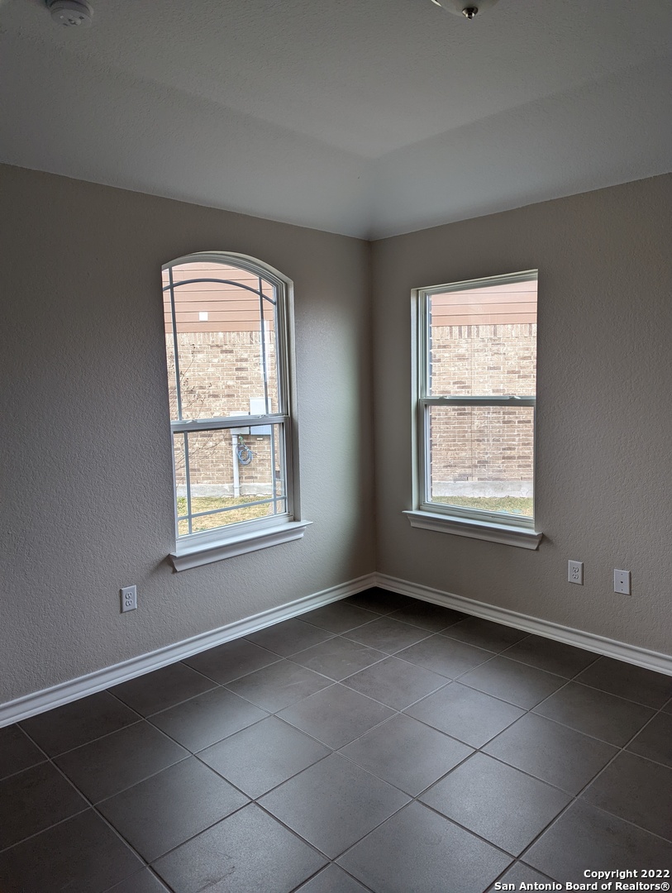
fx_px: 620
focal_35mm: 24
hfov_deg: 56.9
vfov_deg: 71.5
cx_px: 336
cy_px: 446
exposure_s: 1/153
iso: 88
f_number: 1.85
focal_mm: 6.81
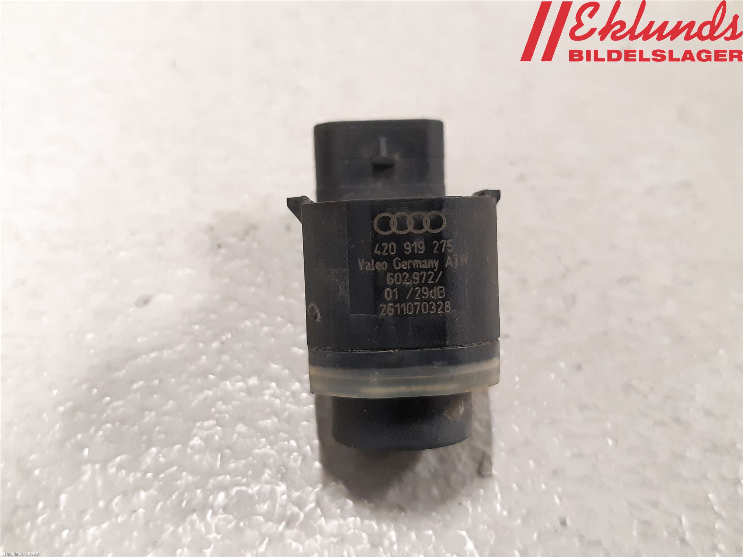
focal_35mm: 26
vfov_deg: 53.1
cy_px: 278
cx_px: 372
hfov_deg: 67.3
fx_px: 558
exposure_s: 1/25
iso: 250
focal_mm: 3.93
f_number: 1.7
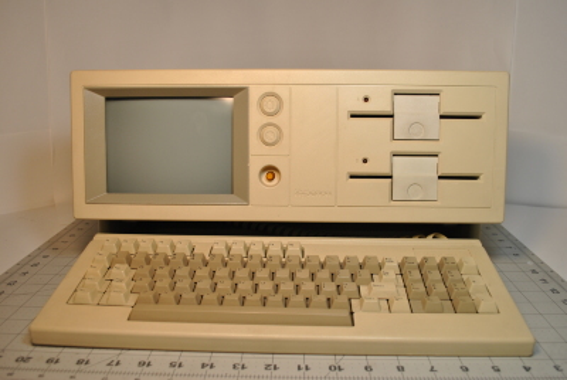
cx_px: 284
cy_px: 190
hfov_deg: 57.2
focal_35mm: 33
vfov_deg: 40.1
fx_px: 521
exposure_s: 1/125
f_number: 5.6
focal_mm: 22
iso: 200
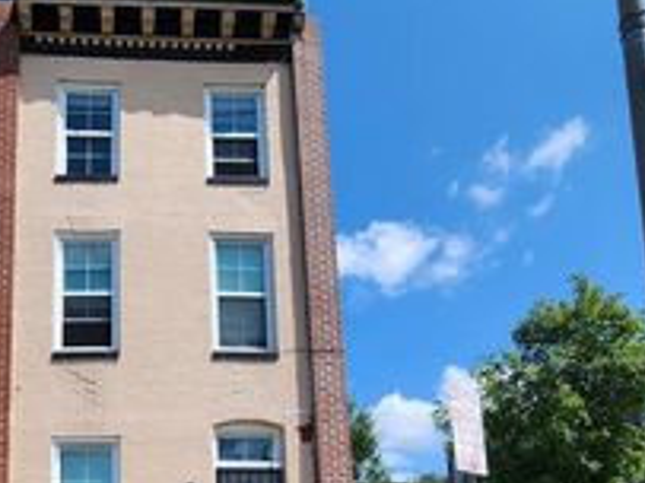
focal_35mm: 32
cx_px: 133
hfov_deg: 53.3
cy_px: 481
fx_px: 596
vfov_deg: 39.1
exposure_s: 1/2071
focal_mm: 2.2
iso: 50
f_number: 2.2
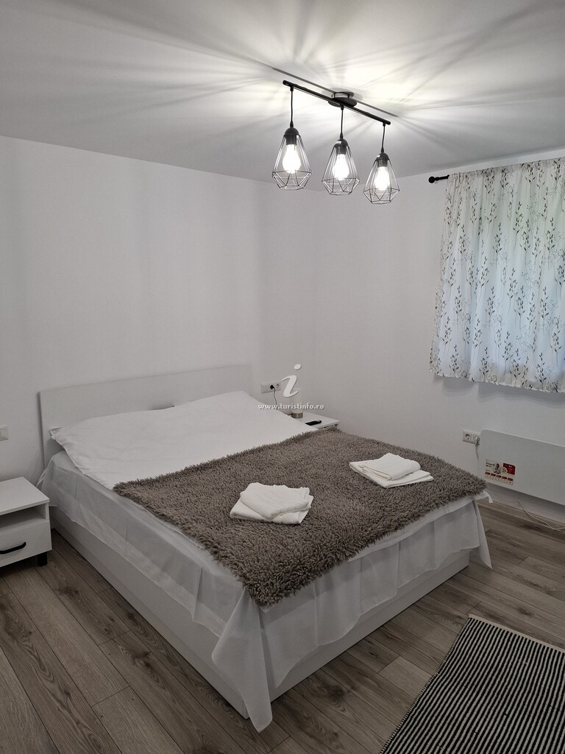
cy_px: 377
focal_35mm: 23
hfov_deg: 58.9
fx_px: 501
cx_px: 282
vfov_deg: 73.9
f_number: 1.8
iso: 100
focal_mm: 5.54
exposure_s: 1/100
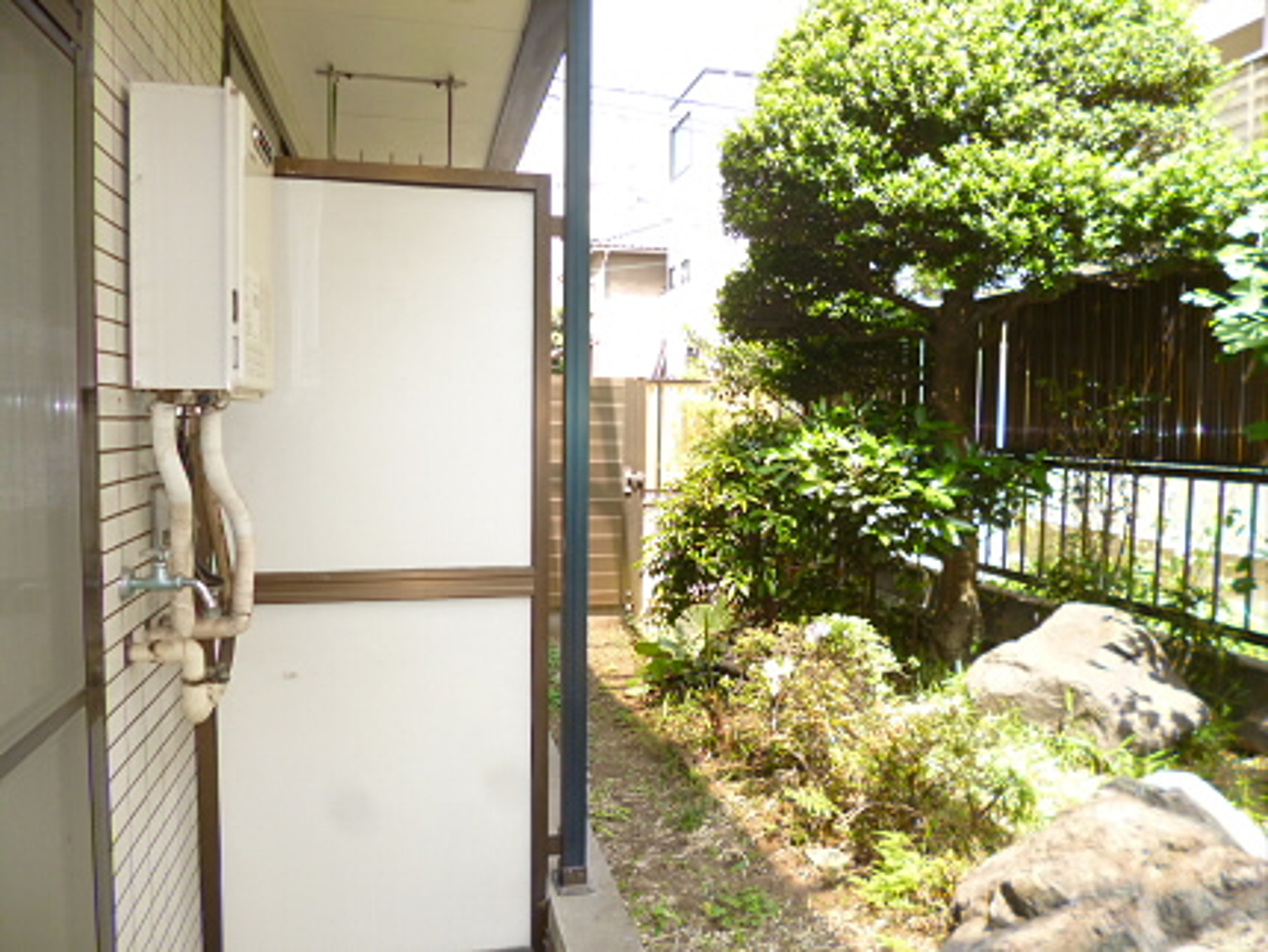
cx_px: 634
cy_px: 476
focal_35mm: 24
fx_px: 880
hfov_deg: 71.6
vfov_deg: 56.9
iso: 100
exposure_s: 1/200
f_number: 2.5
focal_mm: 4.3
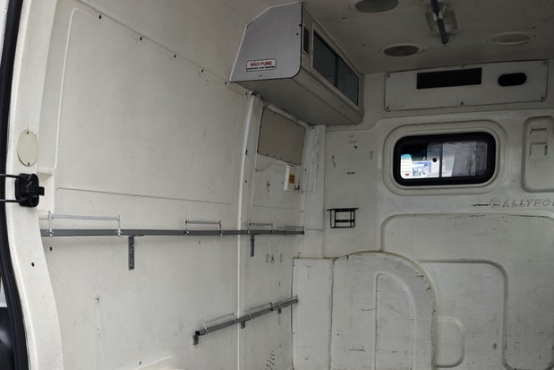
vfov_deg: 29.6
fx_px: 677
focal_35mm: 44
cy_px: 312
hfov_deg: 44.2
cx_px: 216
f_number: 2
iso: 250
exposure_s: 1/300
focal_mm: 8.72
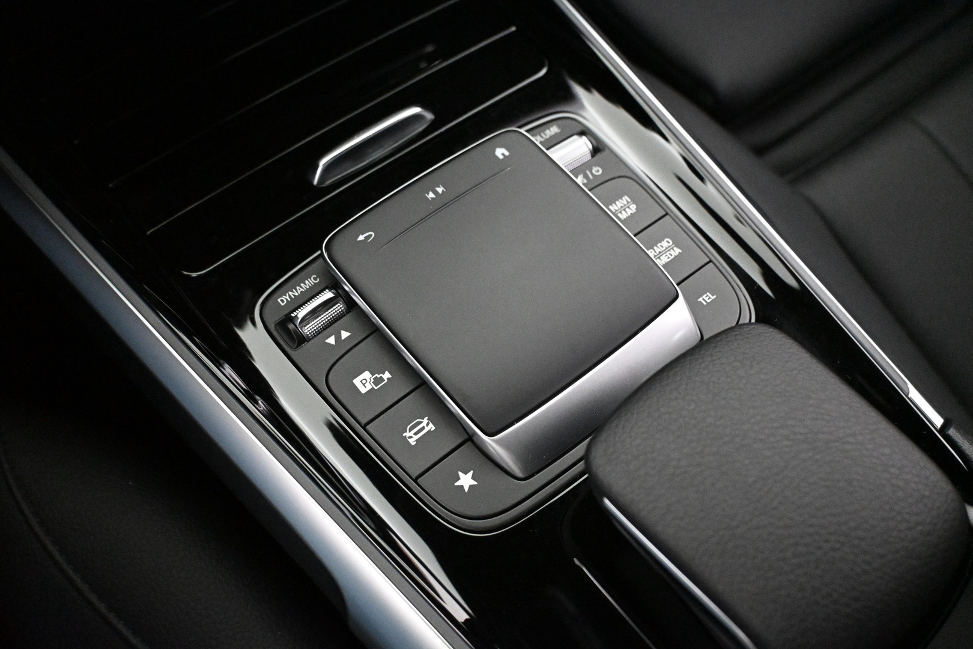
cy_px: 324
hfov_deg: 59.5
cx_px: 486
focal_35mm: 32
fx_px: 851
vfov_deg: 41.7
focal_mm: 21
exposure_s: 1/60
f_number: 4
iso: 9000
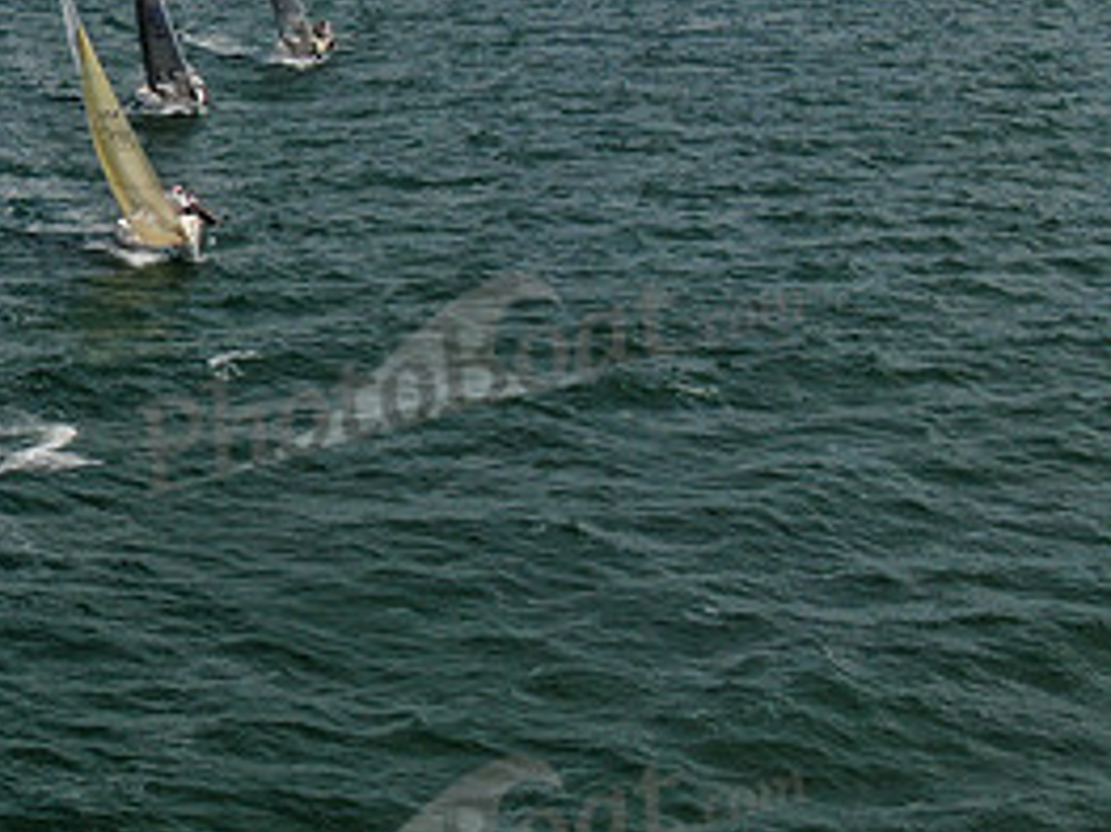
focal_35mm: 106
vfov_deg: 13.9
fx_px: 3401
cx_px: -106
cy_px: 192
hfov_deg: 17.9
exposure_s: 1/1600
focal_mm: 8.6
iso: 100
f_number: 3.8
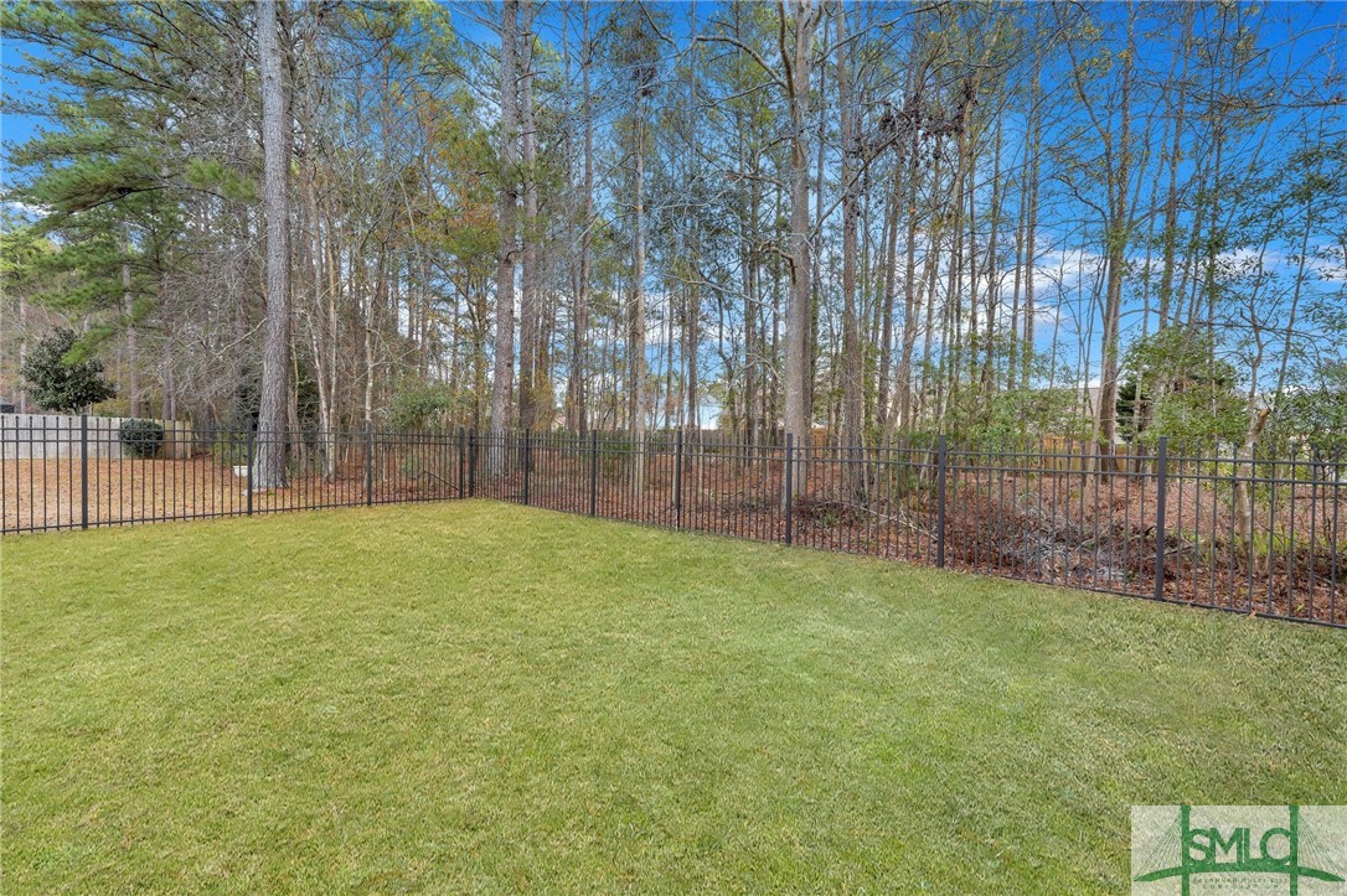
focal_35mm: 16
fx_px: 617
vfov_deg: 72.0
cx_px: 674
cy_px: 448
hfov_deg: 95.0
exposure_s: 1/160
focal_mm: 16.5
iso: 320
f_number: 9
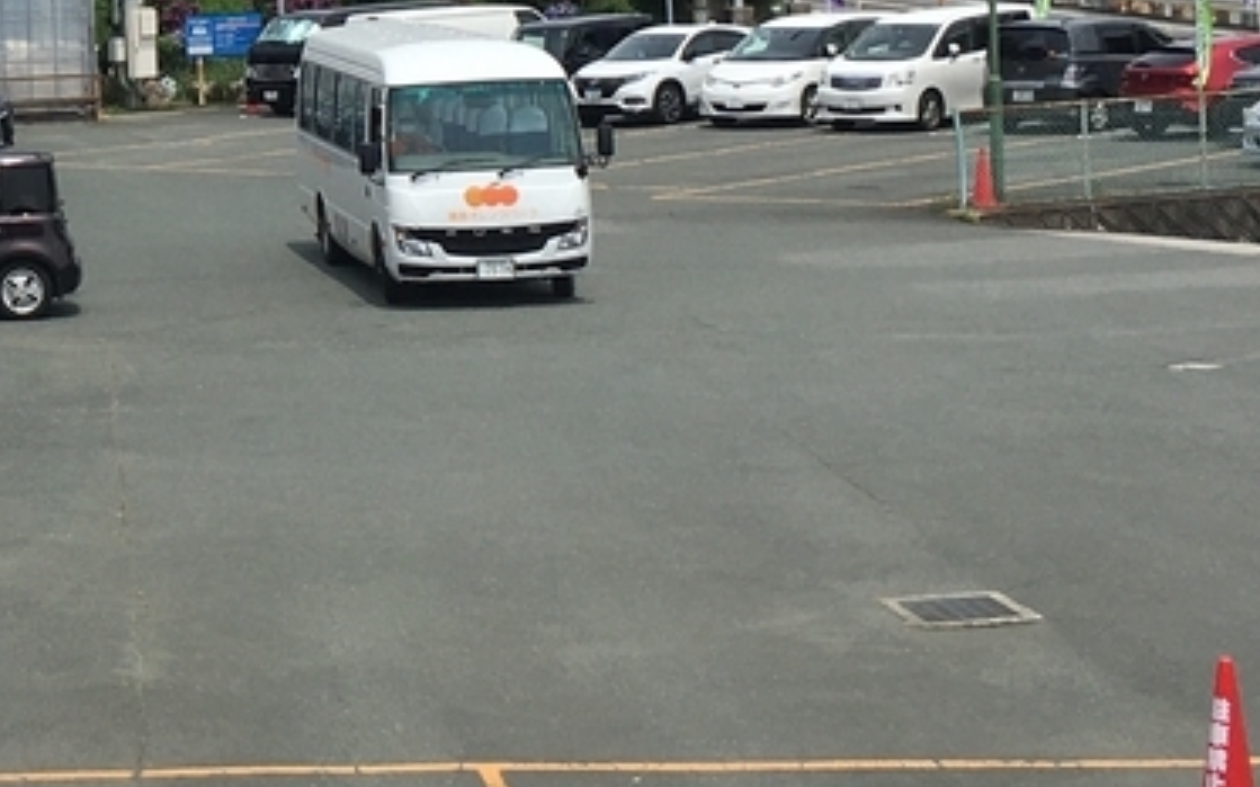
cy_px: -128
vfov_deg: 12.9
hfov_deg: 19.8
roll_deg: +2.2
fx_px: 3399
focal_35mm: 99
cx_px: -213
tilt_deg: +0.2
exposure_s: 1/2404
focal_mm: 4.15
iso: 25
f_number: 2.2
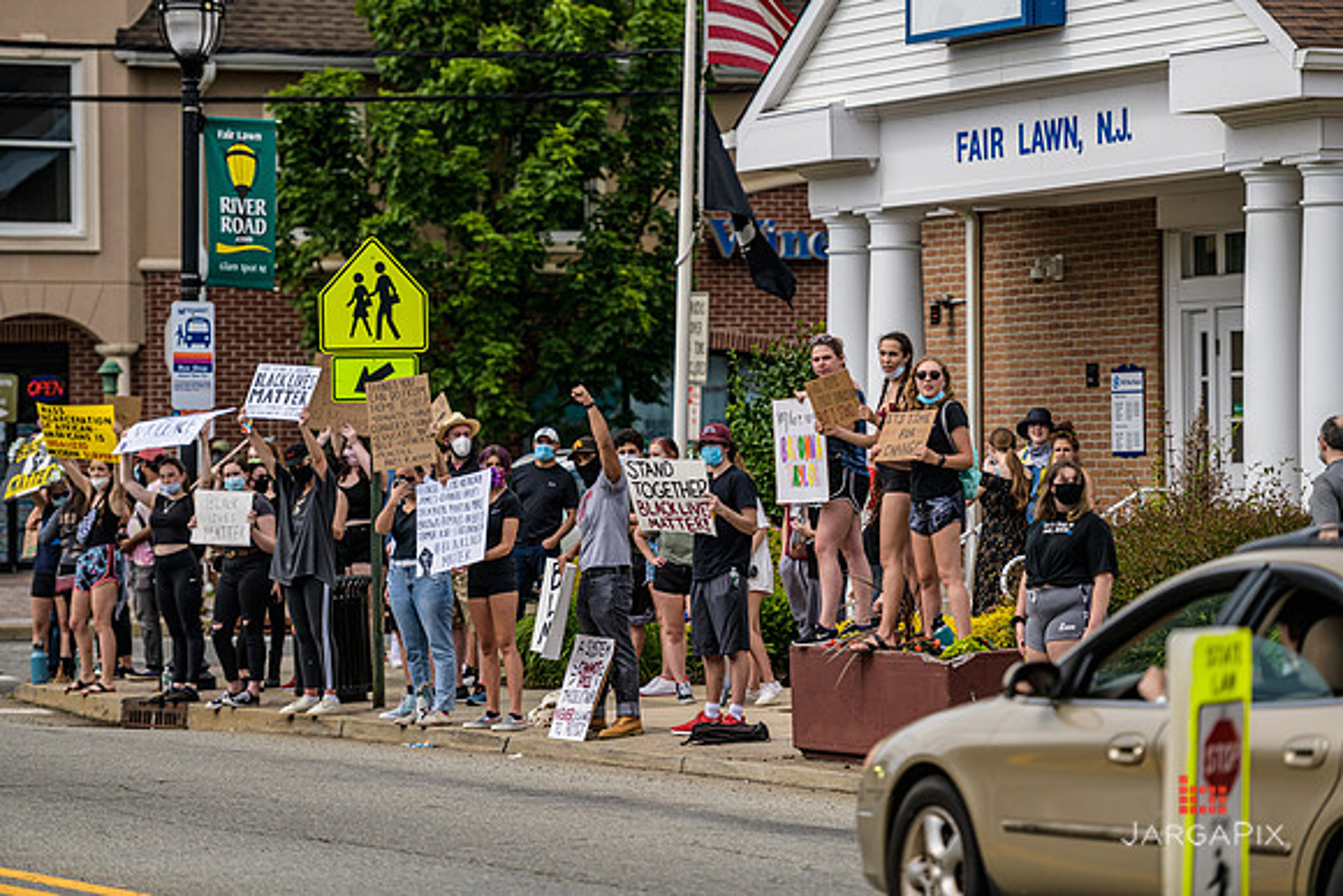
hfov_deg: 13.2
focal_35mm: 155
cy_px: 448
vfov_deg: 8.9
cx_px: 672
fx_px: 5783
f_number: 3.2
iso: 200
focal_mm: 155
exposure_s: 1/3200
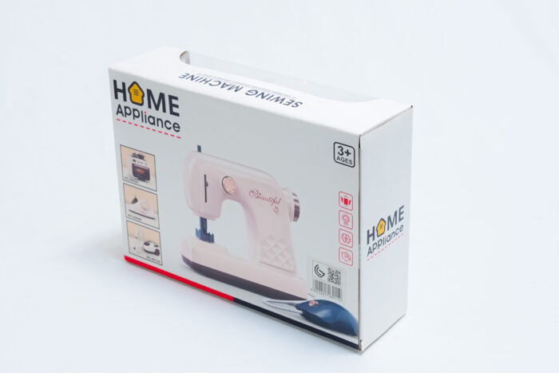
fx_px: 1087
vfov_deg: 19.5
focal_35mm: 70
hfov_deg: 28.8
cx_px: 280
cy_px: 186
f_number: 11
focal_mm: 47
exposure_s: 1/125
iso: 3200
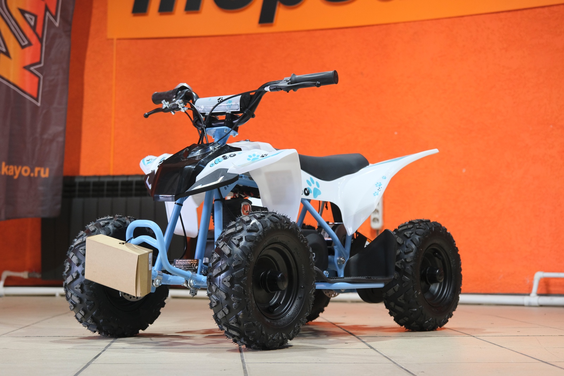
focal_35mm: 62
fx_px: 971
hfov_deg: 32.4
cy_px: 188
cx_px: 282
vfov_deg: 21.9
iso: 1250
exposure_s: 1/100
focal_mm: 41.1
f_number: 4
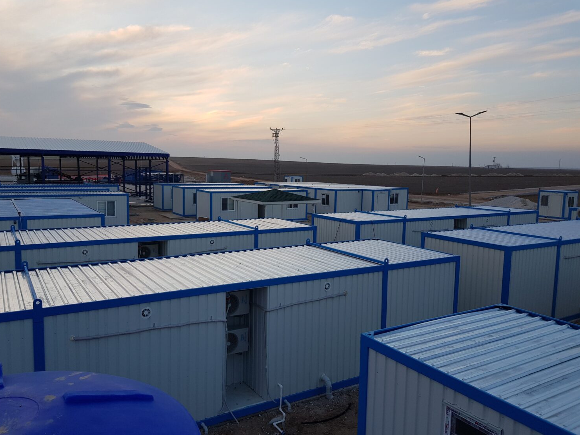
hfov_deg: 65.3
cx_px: 283
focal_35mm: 27
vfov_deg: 51.3
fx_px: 452
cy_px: 221
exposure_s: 1/270
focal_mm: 4.2
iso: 40
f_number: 1.7
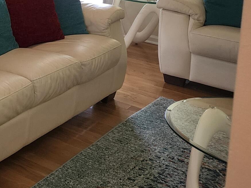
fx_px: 573
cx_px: -130
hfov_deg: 20.8
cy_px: -59
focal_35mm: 79
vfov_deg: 17.5
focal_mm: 6.4
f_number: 1.8
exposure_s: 1/120
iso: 200
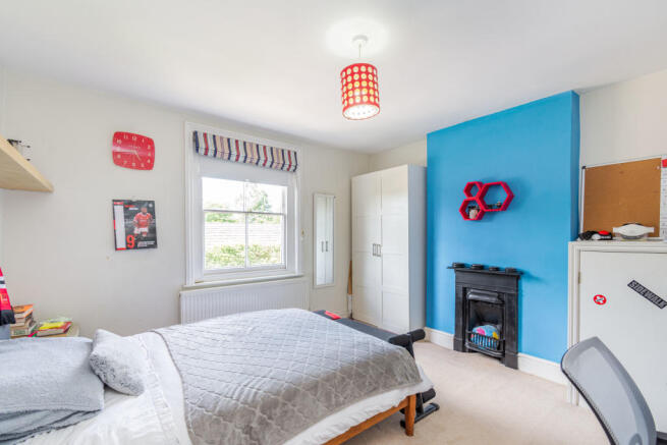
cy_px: 222
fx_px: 278
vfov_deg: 77.4
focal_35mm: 15
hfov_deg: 100.4
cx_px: 334
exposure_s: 1/8
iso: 100
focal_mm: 10
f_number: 8
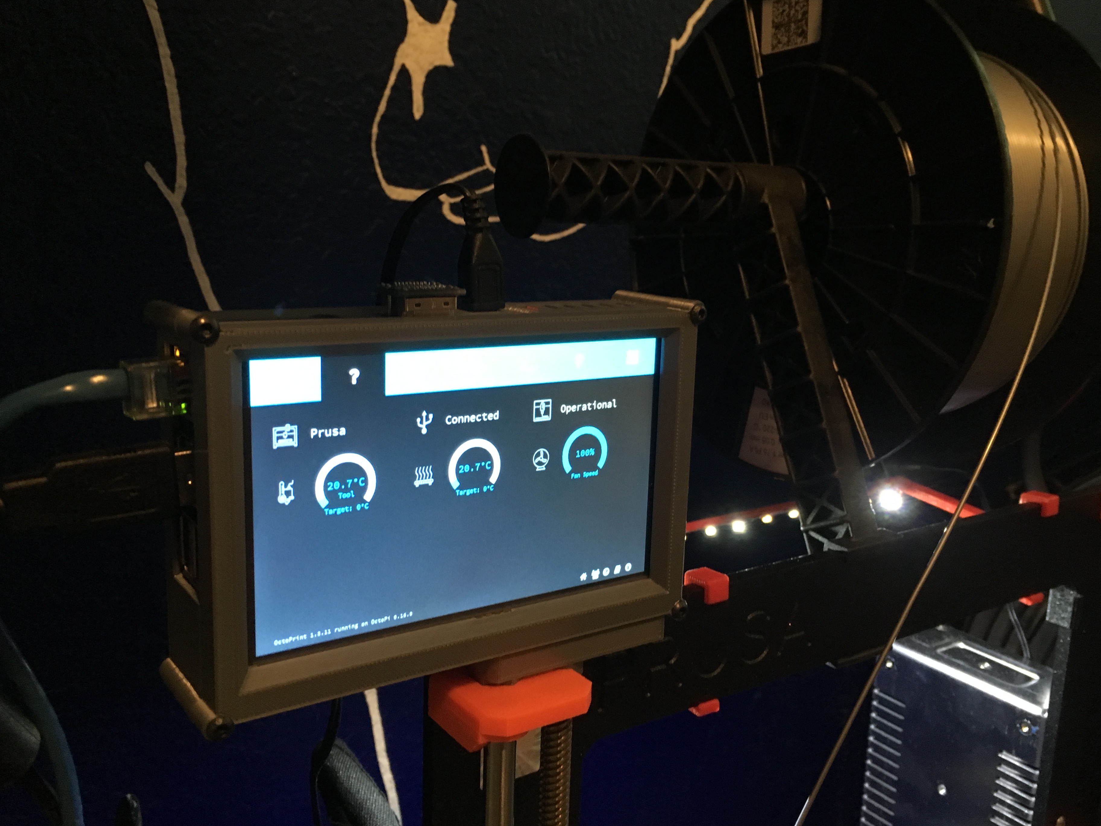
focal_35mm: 32
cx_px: 579
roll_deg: -1.8
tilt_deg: -12.2
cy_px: 407
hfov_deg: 56.8
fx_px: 1018
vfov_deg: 44.2
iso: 200
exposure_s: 1/15
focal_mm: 4.15
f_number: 2.2
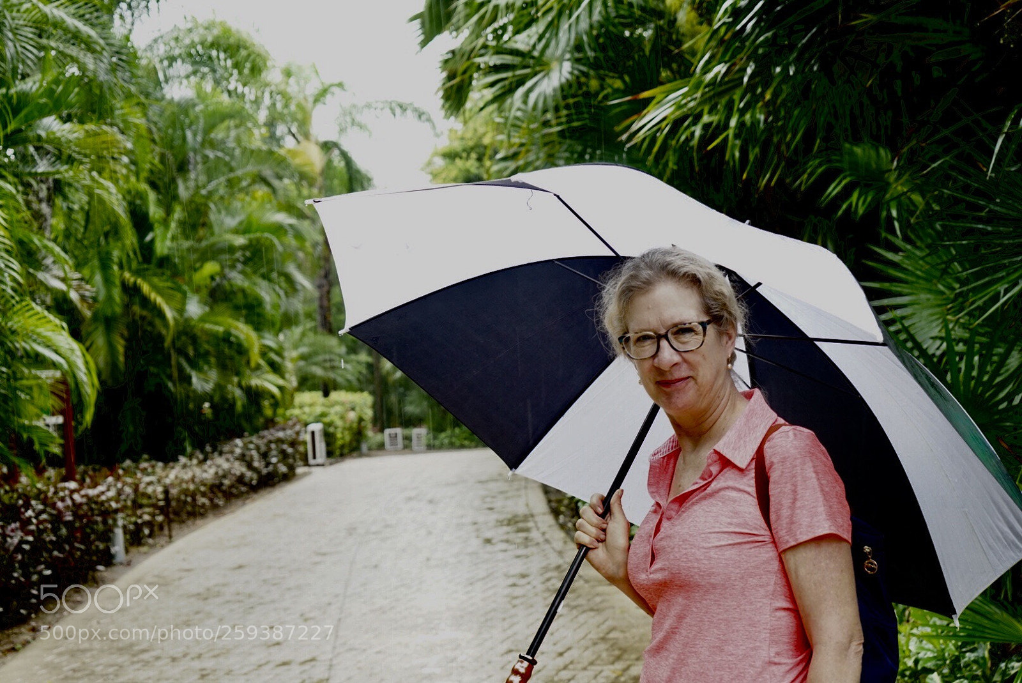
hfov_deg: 40.3
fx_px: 1392
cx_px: 511
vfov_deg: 27.6
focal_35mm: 49
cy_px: 342
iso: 1250
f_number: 5
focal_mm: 49
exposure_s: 1/60
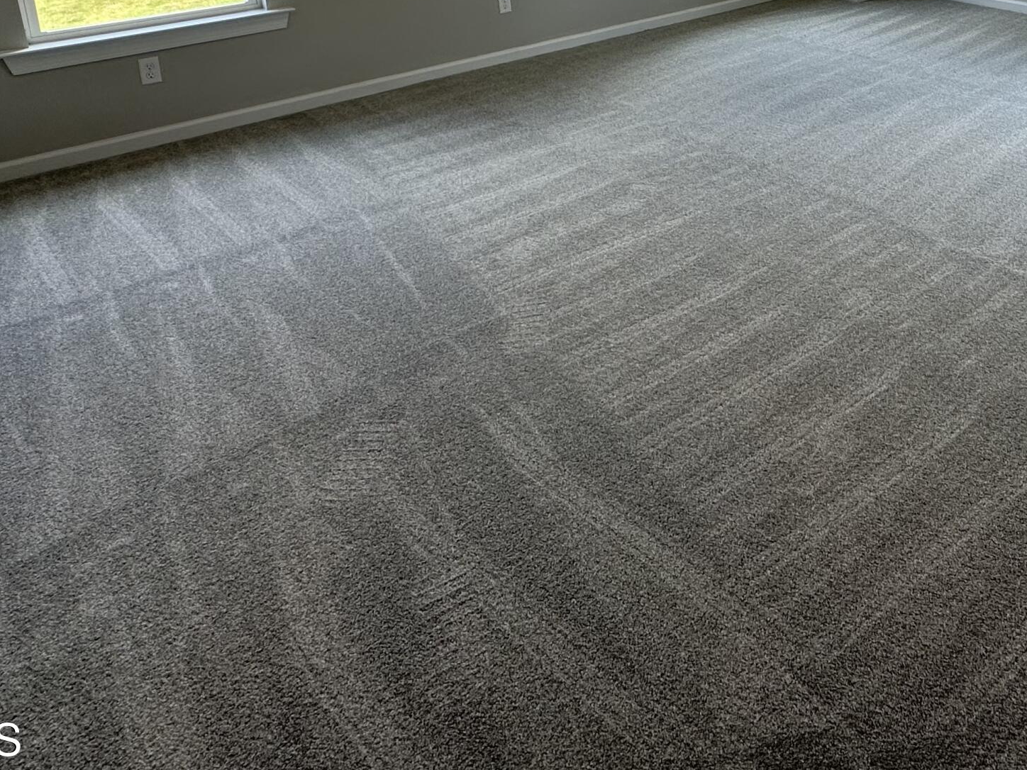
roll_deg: +0.7
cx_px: 745
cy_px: 16
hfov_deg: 59.0
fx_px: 860
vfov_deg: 42.3
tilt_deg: -13.7
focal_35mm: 29
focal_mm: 2.22
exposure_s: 1/120
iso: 80
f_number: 2.2
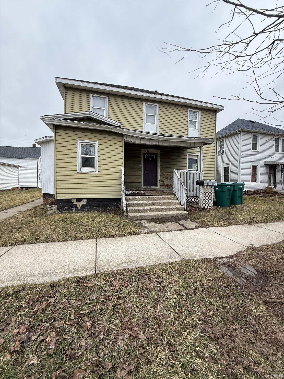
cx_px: 142
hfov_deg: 85.7
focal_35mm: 14
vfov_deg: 102.1
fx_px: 153
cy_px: 190
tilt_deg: -2.3
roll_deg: +0.4
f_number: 2.2
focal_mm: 2.22
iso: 50
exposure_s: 1/154
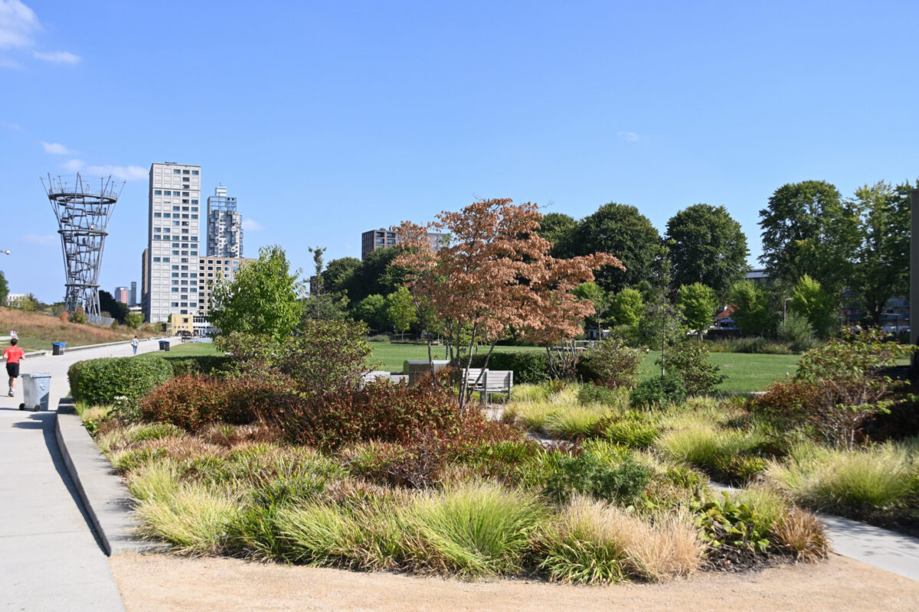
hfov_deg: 51.3
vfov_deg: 35.5
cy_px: 306
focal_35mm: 38
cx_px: 460
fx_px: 957
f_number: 7.1
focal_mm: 25
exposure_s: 1/400
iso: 100
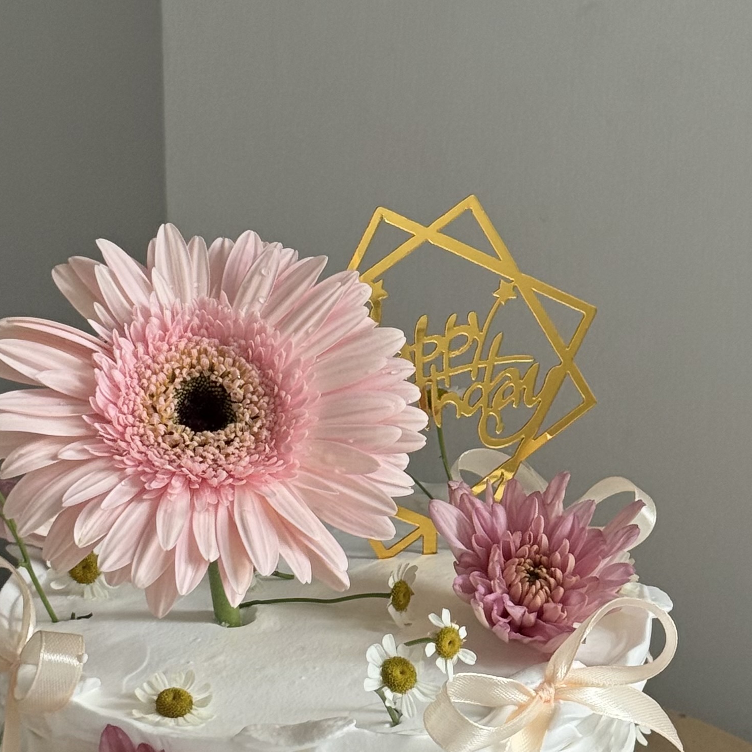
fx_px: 2015
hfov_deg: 21.1
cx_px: 303
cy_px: 611
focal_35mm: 82
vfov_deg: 20.9
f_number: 1.78
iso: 100
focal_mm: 6.76
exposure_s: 1/99
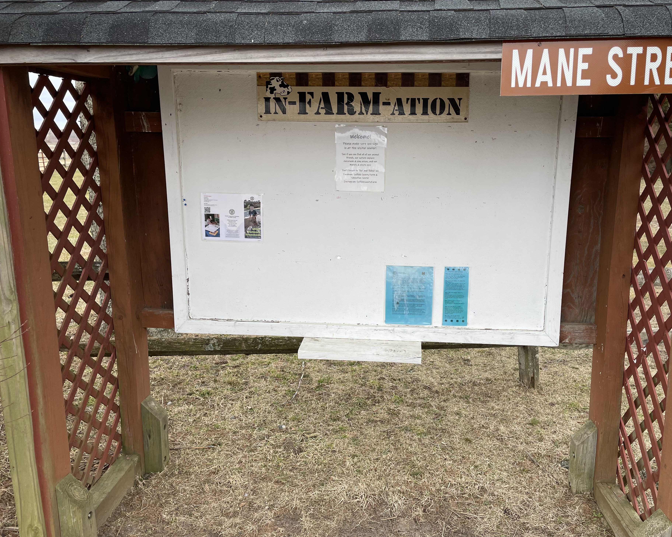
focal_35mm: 28
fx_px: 557
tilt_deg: -11.1
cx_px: 362
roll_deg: +1.0
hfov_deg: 62.1
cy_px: 261
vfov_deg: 51.5
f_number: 1.6
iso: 32
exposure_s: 1/759
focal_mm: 4.2
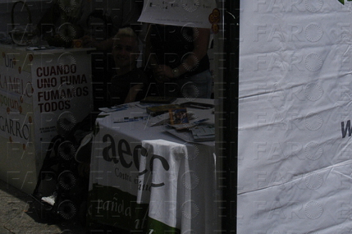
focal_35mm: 75
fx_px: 734
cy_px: 32
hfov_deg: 26.7
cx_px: 258
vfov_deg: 17.9
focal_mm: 21
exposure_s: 1/1500
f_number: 11
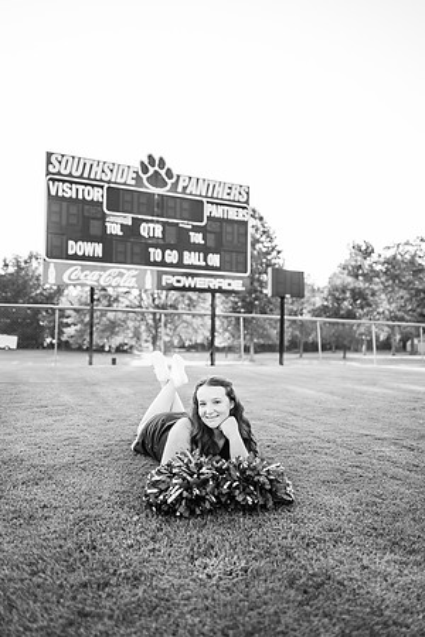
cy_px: 318
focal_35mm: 24
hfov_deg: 53.1
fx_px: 425
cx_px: 212
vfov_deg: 73.7
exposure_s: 1/500
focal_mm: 24
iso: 125
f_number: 2
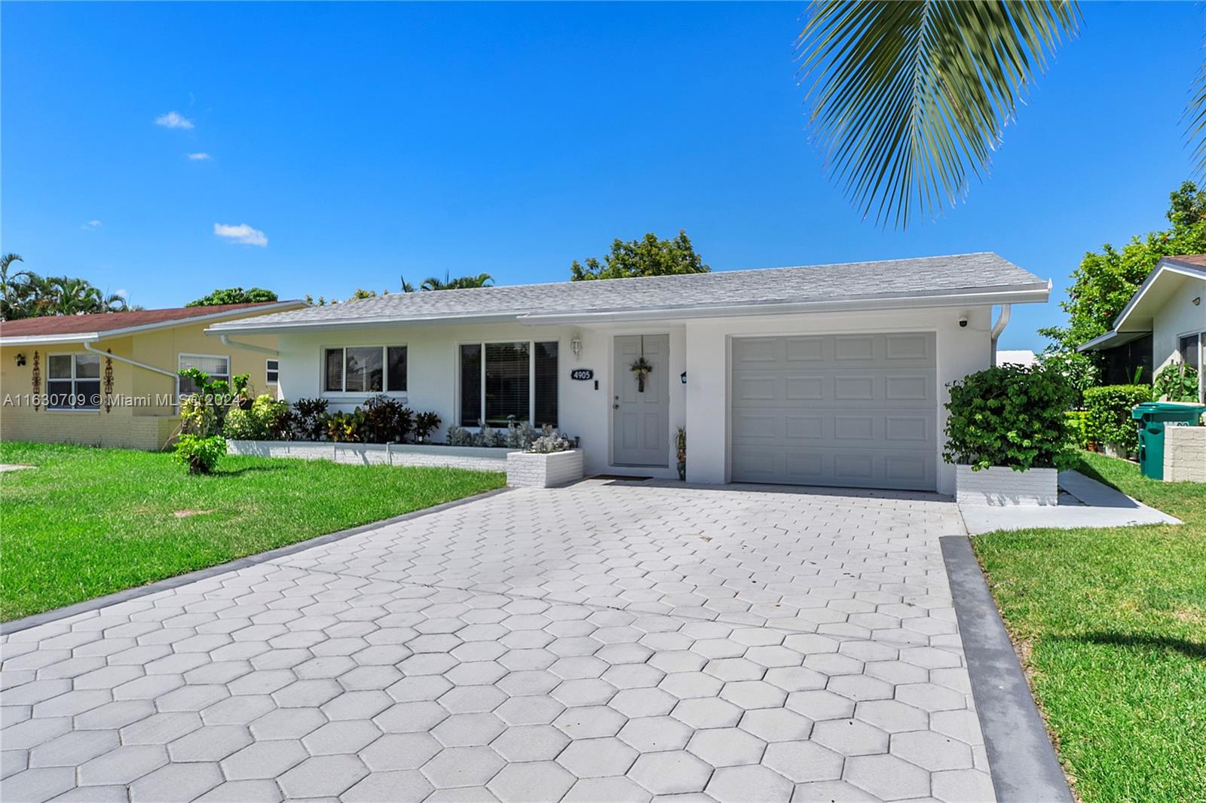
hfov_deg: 78.6
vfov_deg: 57.2
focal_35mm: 22
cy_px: 402
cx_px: 603
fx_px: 737
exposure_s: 1/800
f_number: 8
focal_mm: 15
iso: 200
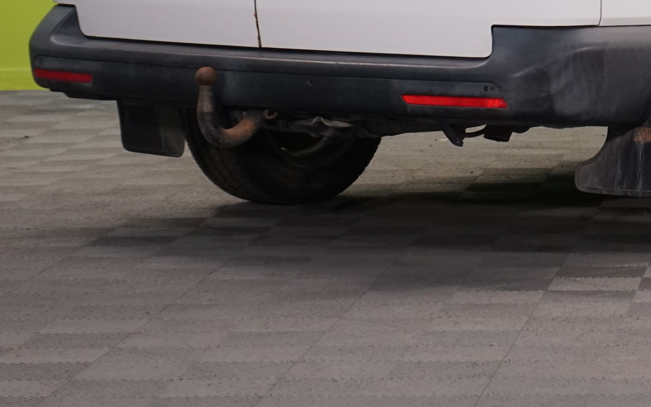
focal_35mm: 200
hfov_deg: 10.3
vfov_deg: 6.5
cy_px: -173
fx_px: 3549
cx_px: 753
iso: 1250
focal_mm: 70
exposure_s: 1/100
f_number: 5.6
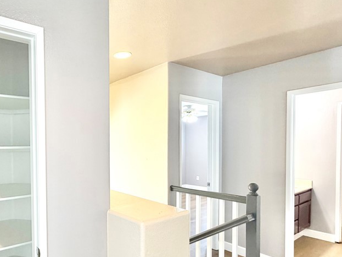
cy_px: 152
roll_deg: +0.7
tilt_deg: +0.0
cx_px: 84
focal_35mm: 23
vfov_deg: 58.5
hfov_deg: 68.9
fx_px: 227
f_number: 2.2
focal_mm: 2.22
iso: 200
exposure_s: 1/60
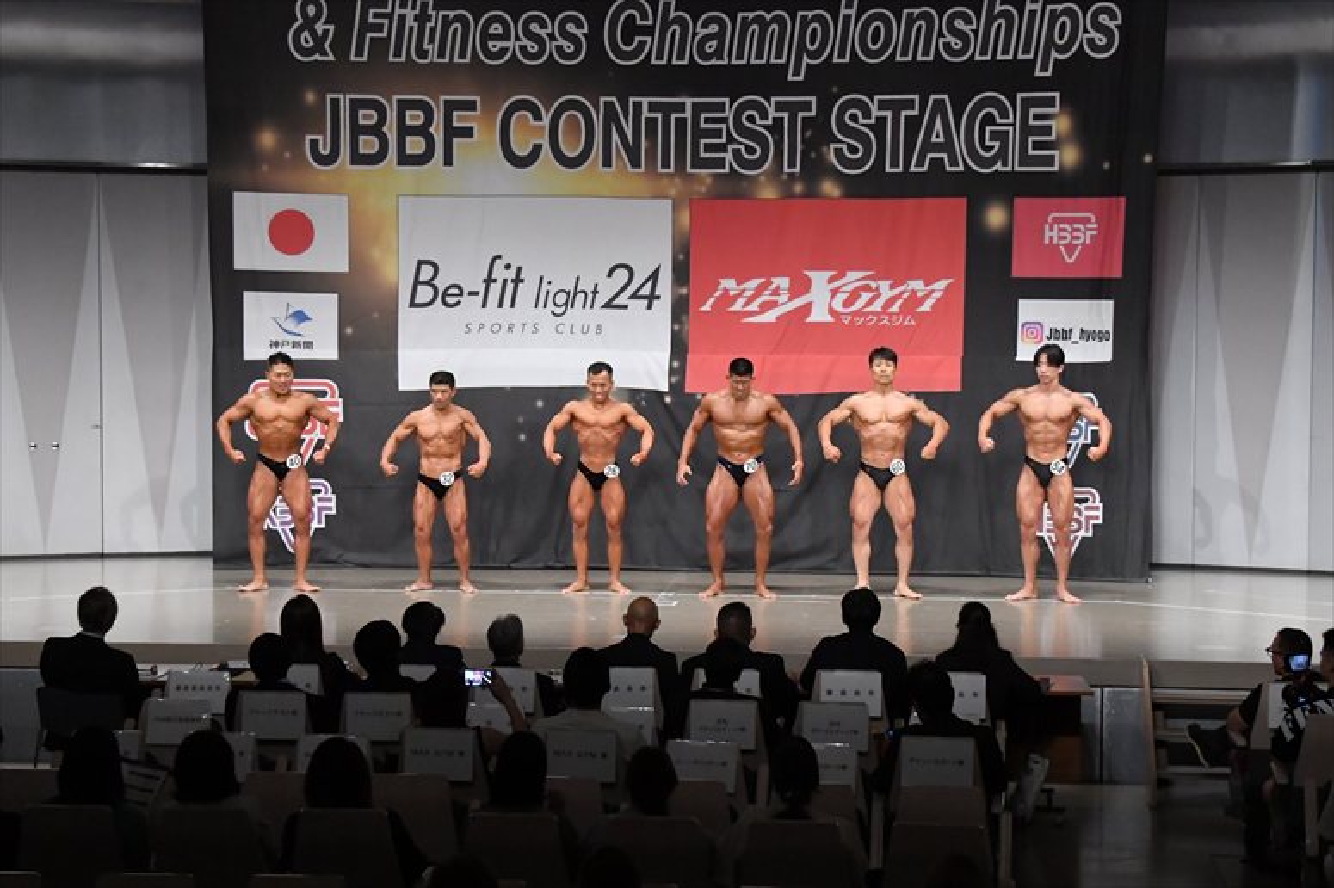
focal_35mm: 72
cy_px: 444
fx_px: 2667
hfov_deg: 28.1
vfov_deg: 18.9
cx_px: 667
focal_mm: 48
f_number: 5.6
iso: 6400
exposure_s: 1/400
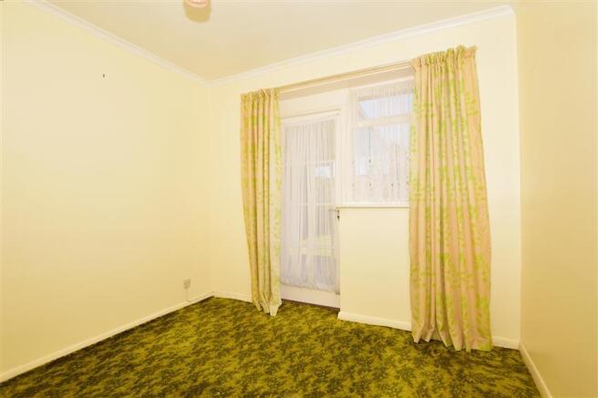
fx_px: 249
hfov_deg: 100.4
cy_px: 199
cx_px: 299
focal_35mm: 15
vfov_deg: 77.3
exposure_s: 1/200
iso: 200
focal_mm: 10
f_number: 7.1
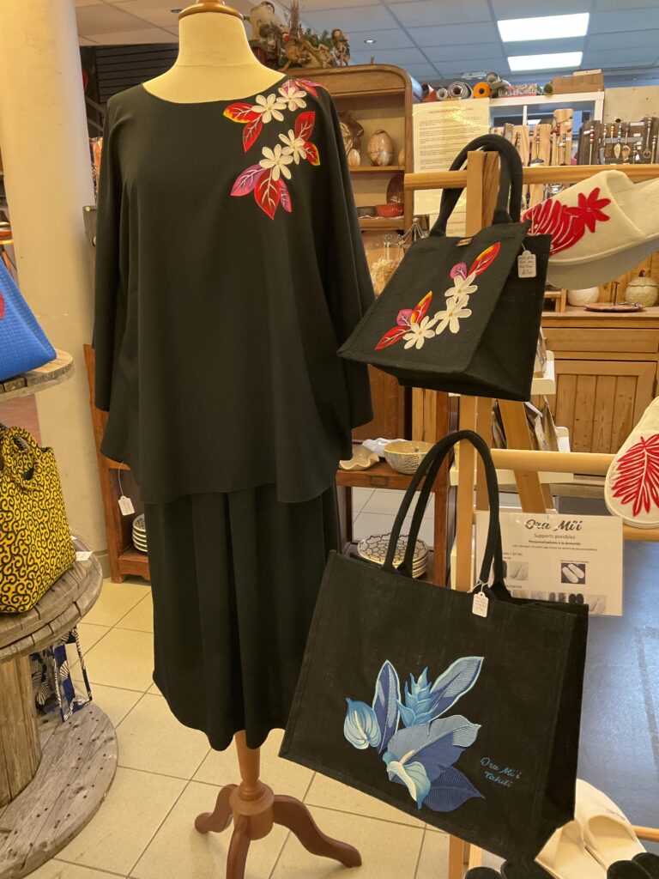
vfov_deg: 61.7
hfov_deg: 48.2
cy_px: 440
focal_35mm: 29
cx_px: 330
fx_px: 736
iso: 160
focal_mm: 3
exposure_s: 1/50
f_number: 1.8
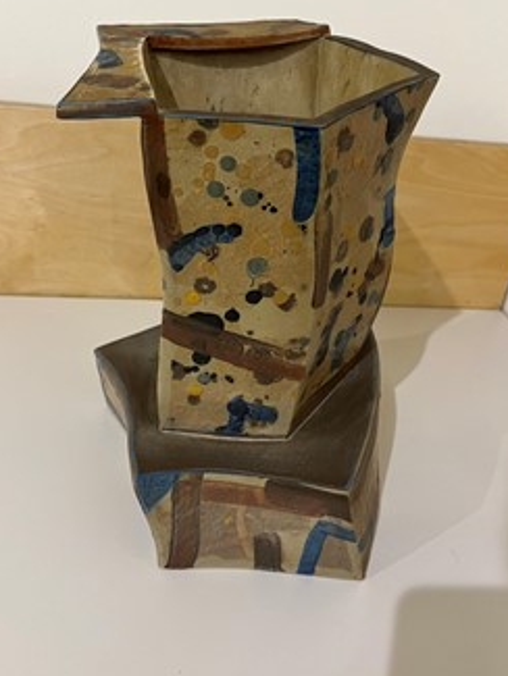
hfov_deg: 44.2
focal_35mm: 32
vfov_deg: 56.6
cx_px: 244
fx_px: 626
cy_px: 297
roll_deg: -6.3
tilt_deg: -28.4
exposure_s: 1/50
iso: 160
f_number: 1.6
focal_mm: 5.1
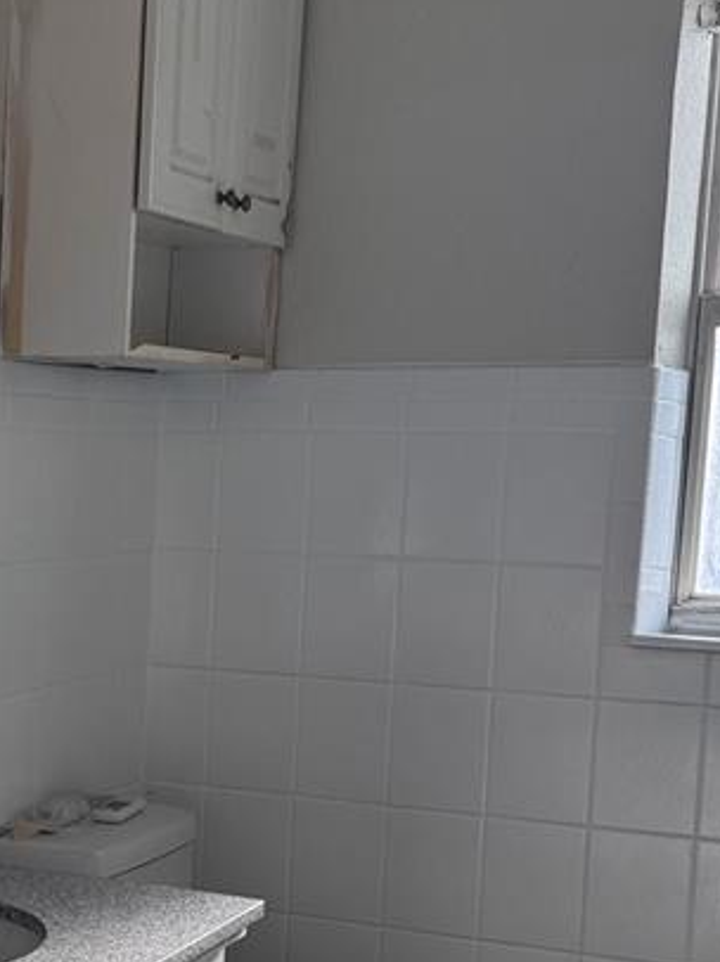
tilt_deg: -7.4
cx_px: -133
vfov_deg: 27.1
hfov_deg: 19.5
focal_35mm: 71
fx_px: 1971
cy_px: 687
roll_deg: -1.4
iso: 80
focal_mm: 6.76
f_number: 1.78
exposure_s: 1/157
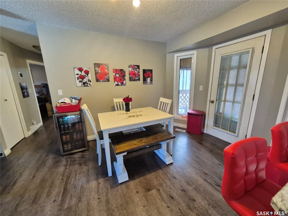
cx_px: 144
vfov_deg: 89.9
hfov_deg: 106.2
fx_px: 108
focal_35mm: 13
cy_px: 108
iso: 320
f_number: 2.2
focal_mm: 1.74
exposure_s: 1/60
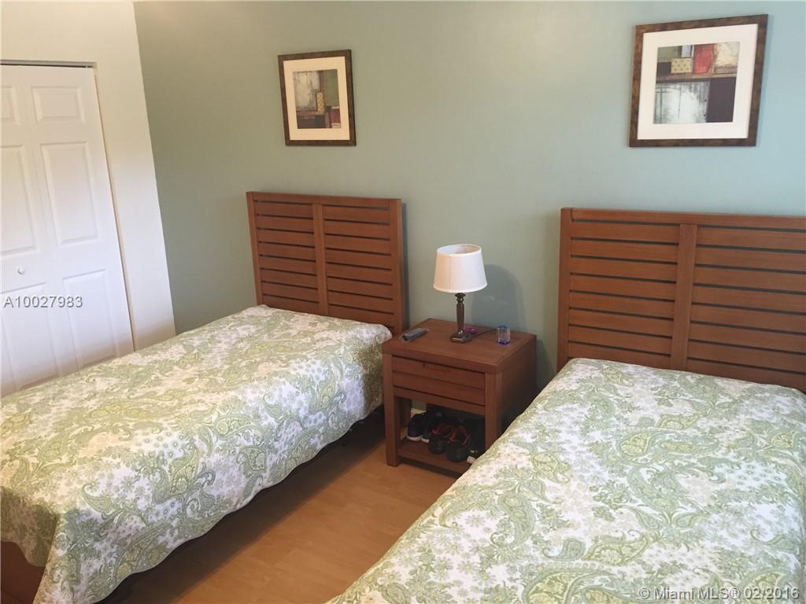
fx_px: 675
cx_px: 403
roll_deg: +0.3
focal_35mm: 29
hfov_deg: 61.7
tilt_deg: -14.2
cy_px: 302
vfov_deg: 48.2
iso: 100
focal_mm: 4.15
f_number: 2.2
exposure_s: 1/30
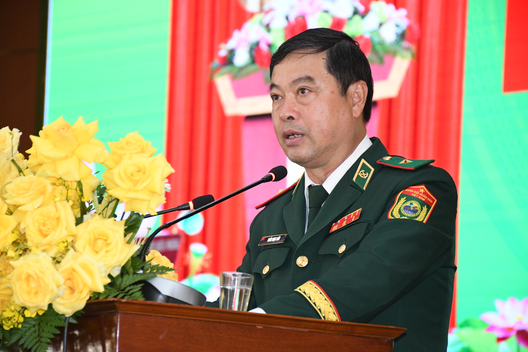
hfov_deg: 13.1
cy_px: 176
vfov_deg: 8.7
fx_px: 2302
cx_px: 264
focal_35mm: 157
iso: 3200
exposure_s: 1/125
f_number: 5.6
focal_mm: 105
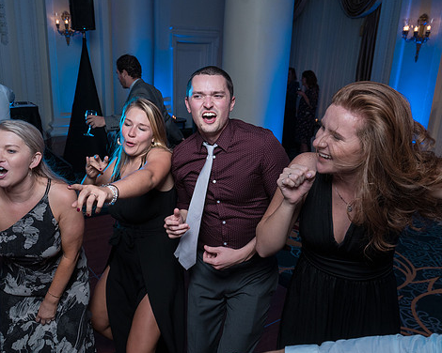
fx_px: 392
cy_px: 177
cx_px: 181
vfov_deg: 48.5
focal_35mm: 30
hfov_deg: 58.4
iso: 2000
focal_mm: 25
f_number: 5.6
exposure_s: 1/200
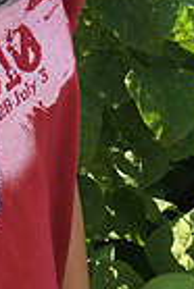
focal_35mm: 139
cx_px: -115
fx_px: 1121
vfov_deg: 14.3
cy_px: -60
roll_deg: -0.8
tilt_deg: -20.4
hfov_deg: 9.6
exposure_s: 1/452
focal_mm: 4.15
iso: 25
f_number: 2.2
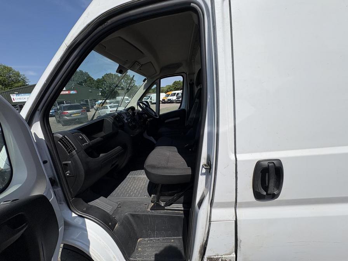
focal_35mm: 14
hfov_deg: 102.1
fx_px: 141
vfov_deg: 85.7
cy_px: 130
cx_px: 174
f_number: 2.2
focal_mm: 2.22
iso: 50
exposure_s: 1/2494
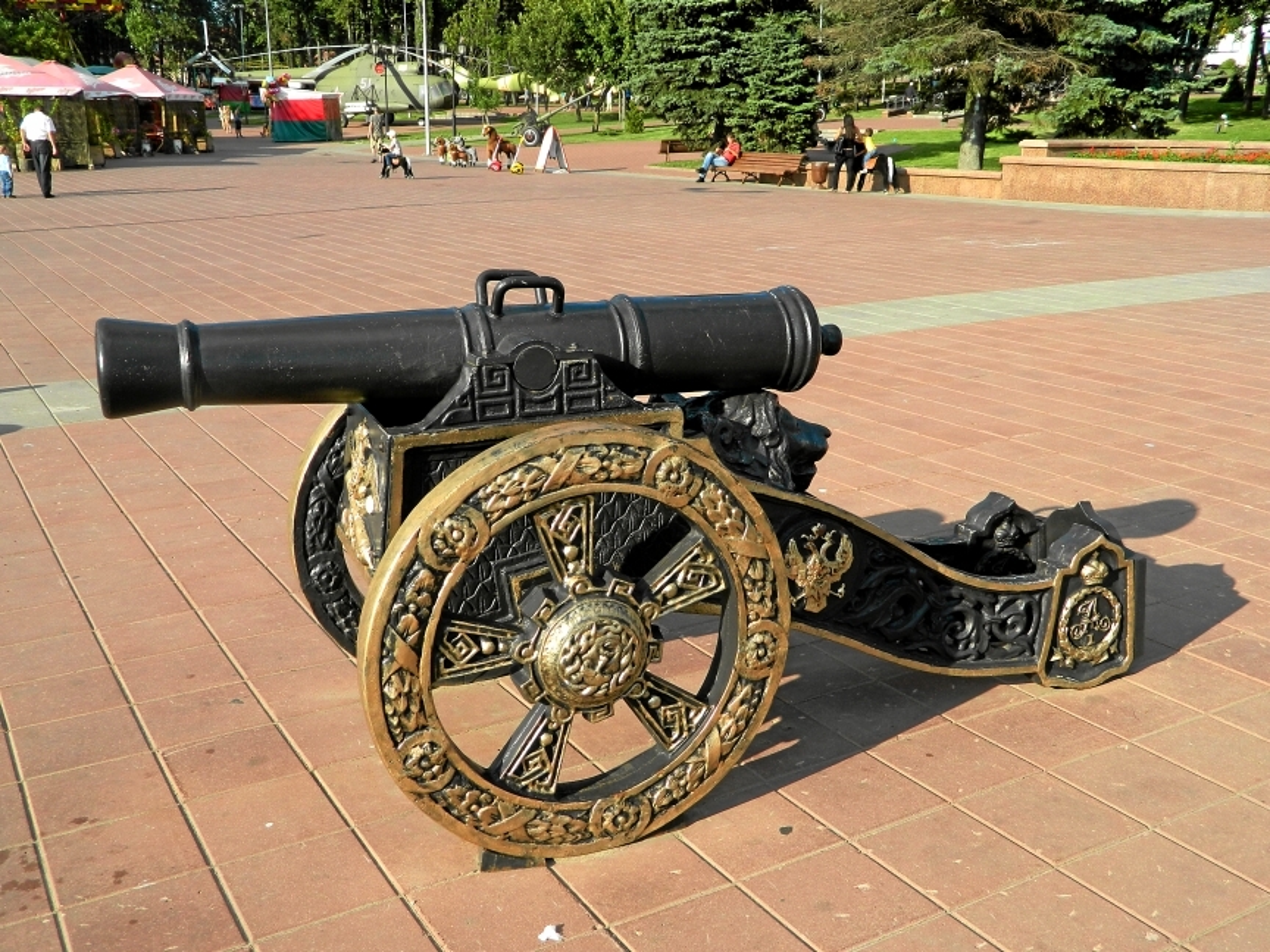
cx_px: 635
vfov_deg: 40.7
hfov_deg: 52.6
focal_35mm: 35
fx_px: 1284
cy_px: 476
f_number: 3.3
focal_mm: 6.2
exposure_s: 1/500
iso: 80
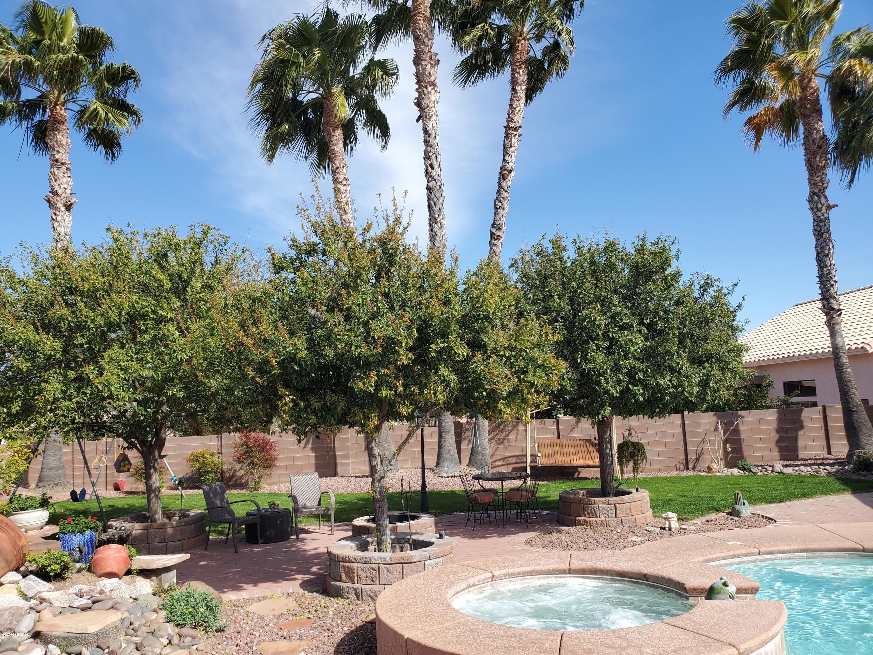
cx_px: 436
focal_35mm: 26
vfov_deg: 53.1
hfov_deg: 67.3
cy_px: 328
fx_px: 656
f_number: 2.4
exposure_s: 1/997
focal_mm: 4.3
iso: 50
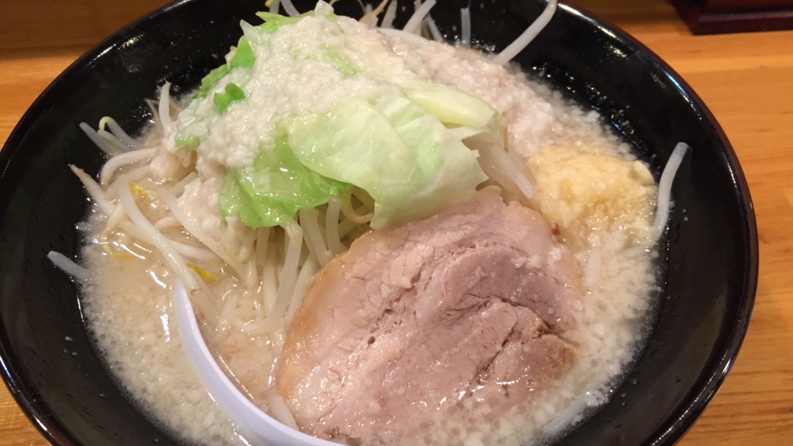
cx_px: 395
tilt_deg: -49.7
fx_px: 673
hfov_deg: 61.0
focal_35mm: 32
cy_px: 222
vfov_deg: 36.7
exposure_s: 1/33
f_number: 2.2
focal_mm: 4.15
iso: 125
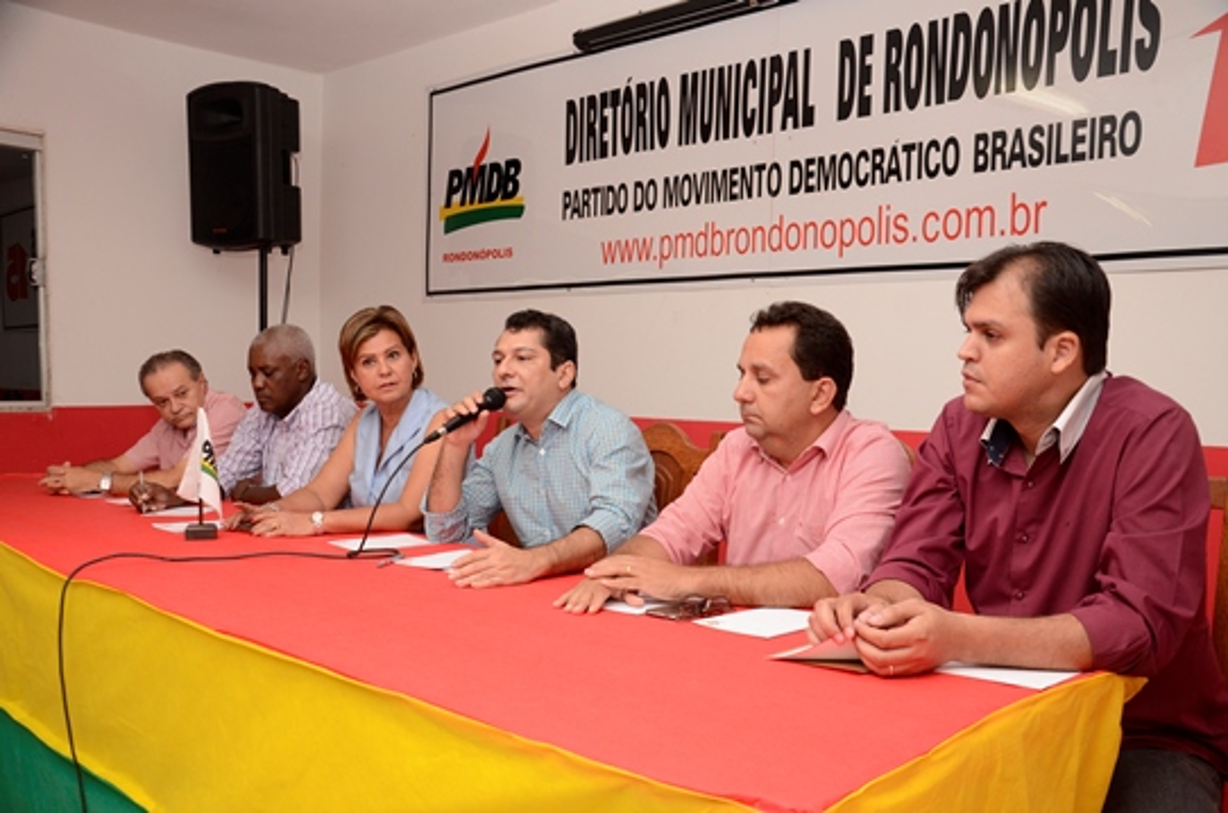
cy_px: 406
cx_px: 614
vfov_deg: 39.8
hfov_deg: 57.3
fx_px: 1123
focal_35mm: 33
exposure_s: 1/125
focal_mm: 22
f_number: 4
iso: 640
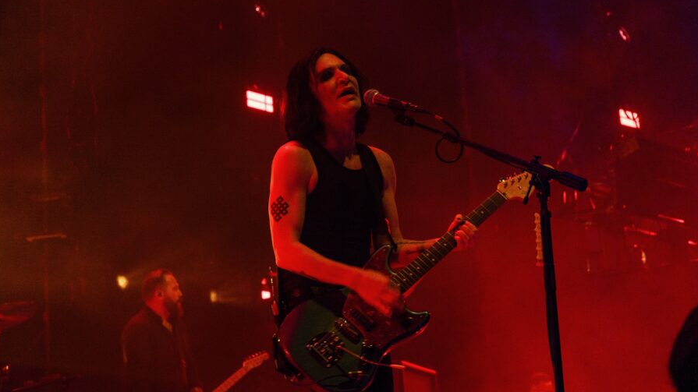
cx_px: 349
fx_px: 1462
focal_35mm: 79
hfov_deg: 26.9
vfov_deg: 15.3
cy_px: 177
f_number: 4.5
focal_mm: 50
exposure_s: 1/150
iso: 1250
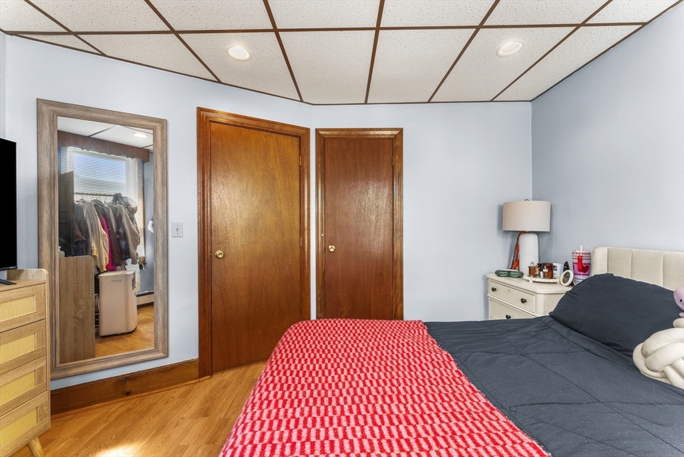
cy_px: 228
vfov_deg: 81.2
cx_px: 342
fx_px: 266
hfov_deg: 104.2
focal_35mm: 14
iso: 2500
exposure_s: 1/4
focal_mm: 14
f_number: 11
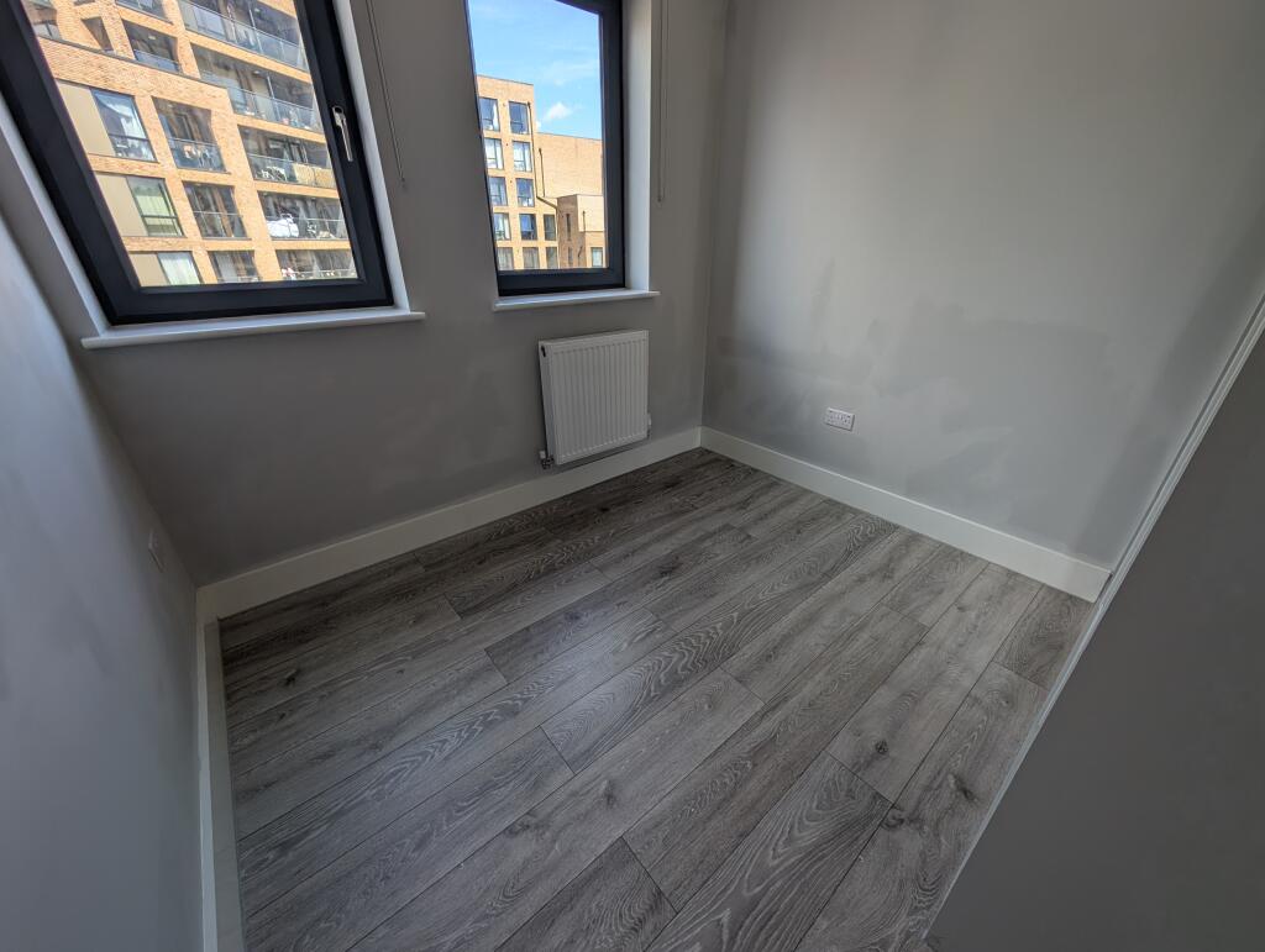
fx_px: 439
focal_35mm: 12
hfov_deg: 110.5
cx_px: 632
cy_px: 476
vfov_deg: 94.6
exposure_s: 1/781
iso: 49
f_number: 1.7
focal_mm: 2.02
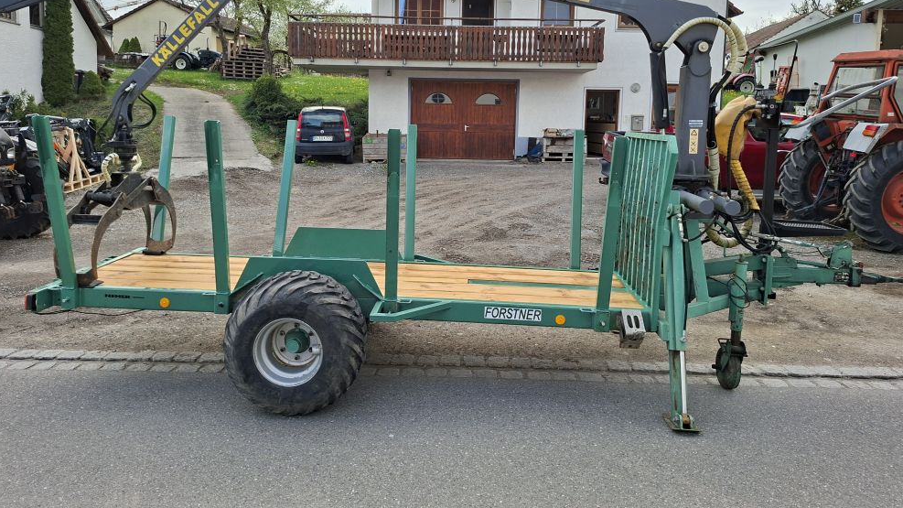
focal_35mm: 26
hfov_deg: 71.9
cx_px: 449
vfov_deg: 43.8
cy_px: 171
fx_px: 622
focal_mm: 5.54
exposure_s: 1/519
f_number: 1.8
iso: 50
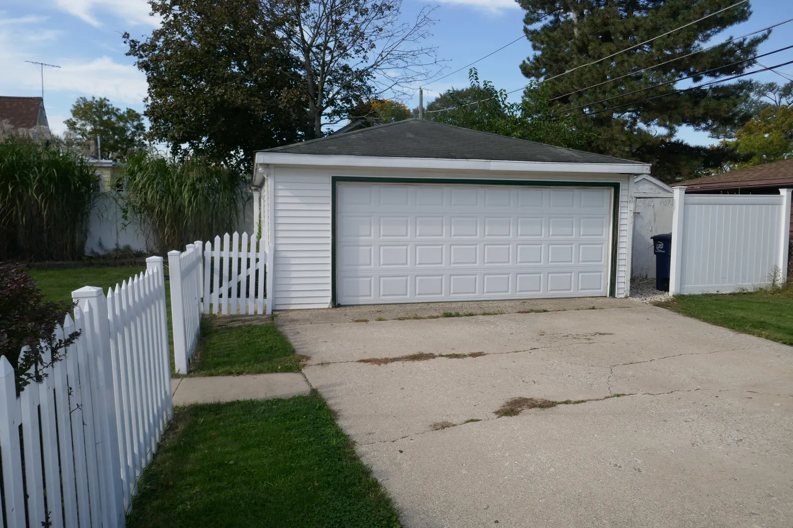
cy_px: 264
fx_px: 551
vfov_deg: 51.3
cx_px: 396
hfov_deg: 71.5
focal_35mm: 25
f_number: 3.5
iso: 125
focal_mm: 9.1
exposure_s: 1/1000
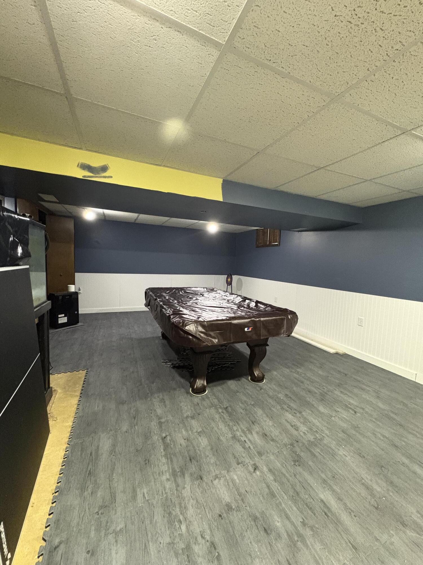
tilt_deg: -4.6
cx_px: 212
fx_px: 228
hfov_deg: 85.7
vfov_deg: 102.1
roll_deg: -2.3
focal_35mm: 14
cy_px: 282
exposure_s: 1/40
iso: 800
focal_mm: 2.22
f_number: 2.2
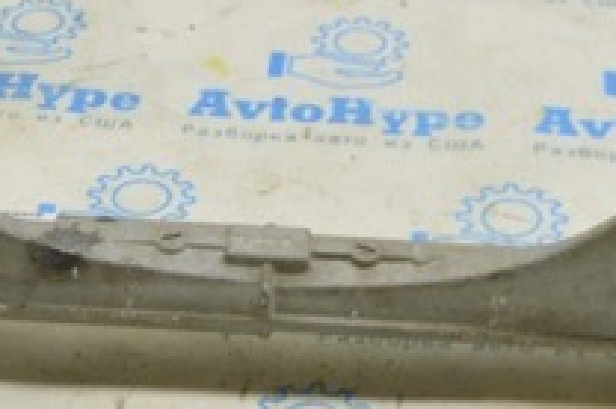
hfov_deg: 18.4
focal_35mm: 111
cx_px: 267
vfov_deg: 12.3
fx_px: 1896
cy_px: 156
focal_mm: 24
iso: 400
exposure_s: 1/20
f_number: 5.6
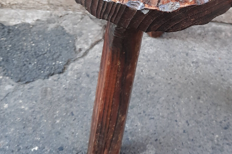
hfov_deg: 33.0
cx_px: 185
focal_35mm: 59
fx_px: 380
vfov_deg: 22.3
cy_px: 6
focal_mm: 4.6
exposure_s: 1/100
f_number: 2
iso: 64
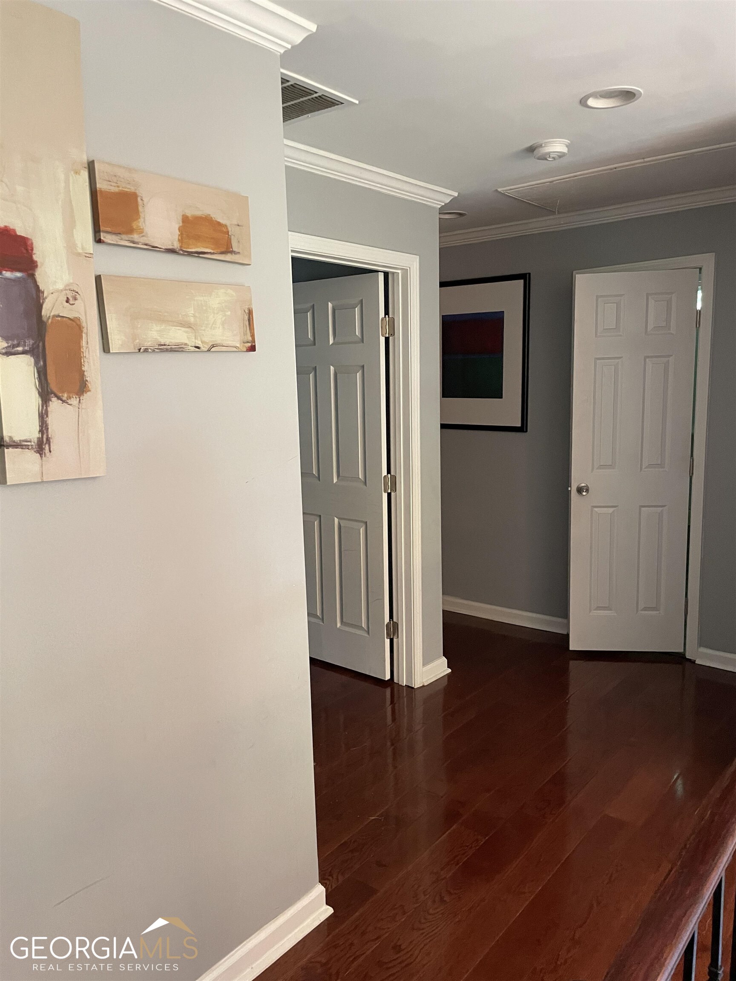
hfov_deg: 53.1
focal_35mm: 26
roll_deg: +1.8
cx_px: 368
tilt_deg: -8.2
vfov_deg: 67.3
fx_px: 737
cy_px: 490
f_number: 1.6
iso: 400
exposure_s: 1/60
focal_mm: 4.2
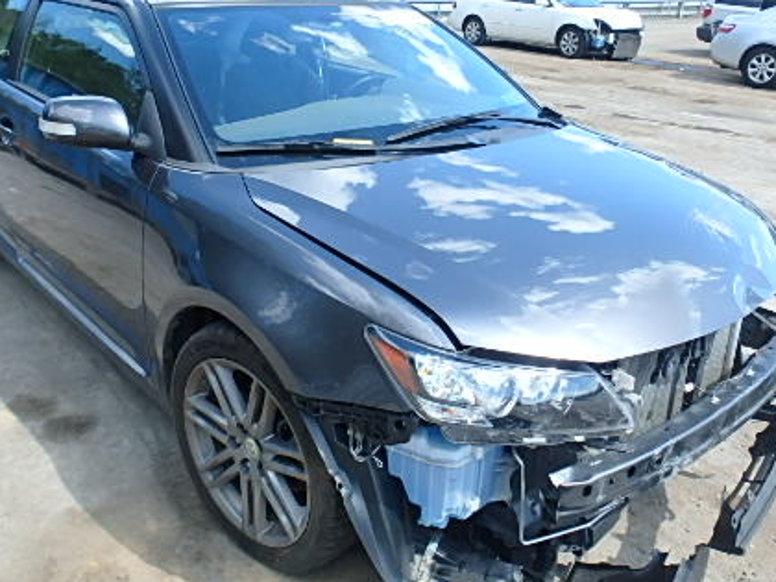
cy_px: 279
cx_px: 368
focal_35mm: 32
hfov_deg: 56.8
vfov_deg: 44.2
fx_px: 717
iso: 125
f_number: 3.5
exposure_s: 1/250
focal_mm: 3.7
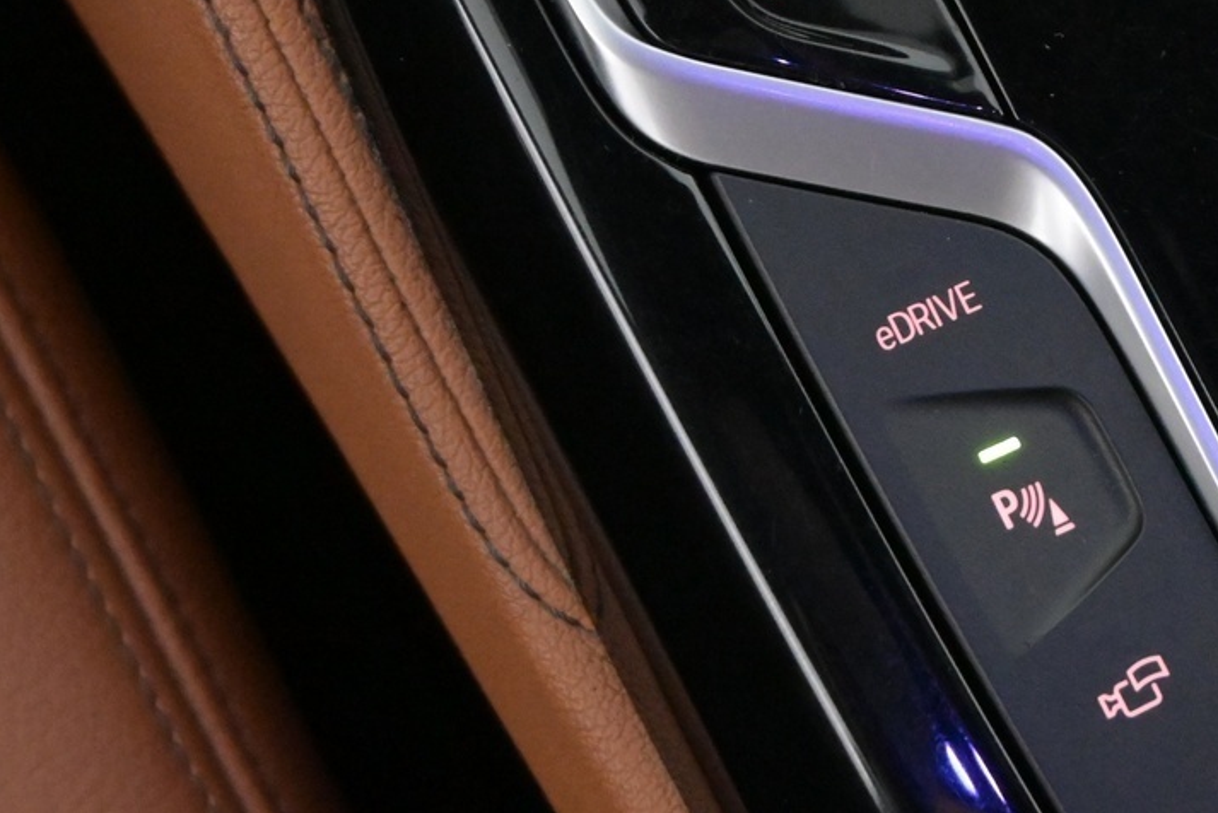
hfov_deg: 18.3
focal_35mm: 111
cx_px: 917
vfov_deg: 12.3
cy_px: 150
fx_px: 3747
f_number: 5
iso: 6400
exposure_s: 1/50
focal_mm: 32.5
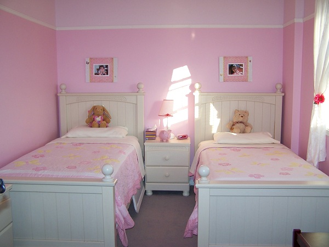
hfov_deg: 49.0
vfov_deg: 37.7
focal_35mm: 38
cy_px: 124
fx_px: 361
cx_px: 164
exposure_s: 1/60
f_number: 2.8
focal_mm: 6.3
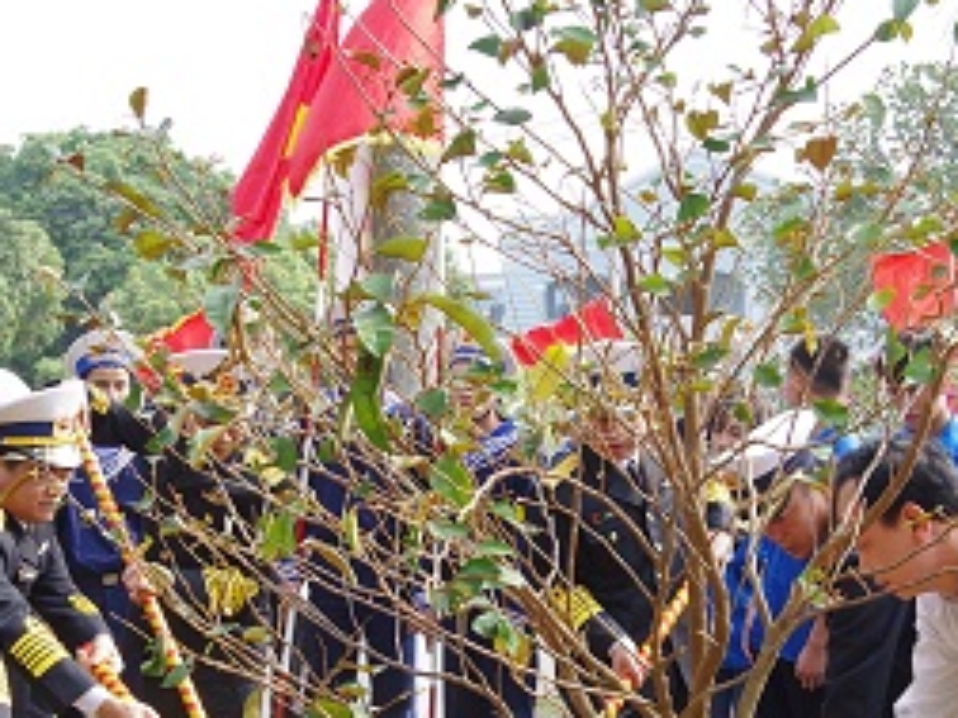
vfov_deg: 20.3
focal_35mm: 72
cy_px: 513
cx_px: 487
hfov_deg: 27.0
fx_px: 1997
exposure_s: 1/160
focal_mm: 21
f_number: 7.1
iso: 200
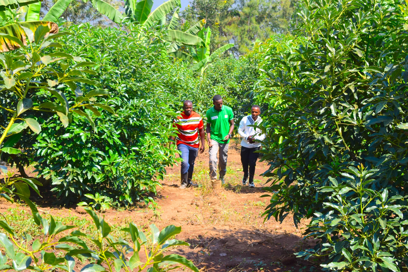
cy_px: 136
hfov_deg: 24.6
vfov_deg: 16.6
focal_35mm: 82
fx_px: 935
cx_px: 204
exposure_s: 1/100
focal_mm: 55
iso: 100
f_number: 8
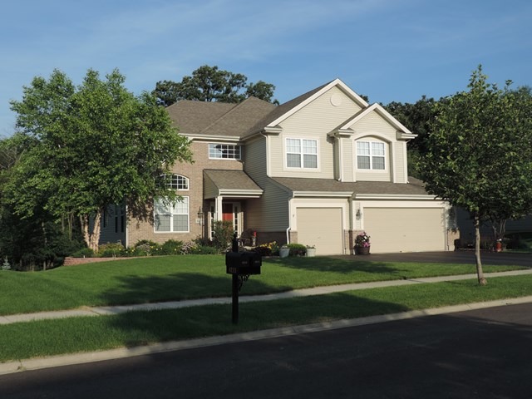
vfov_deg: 36.0
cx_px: 266
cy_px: 200
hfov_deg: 46.8
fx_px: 615
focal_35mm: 40
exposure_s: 1/1000
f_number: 3.3
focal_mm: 7.1
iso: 80
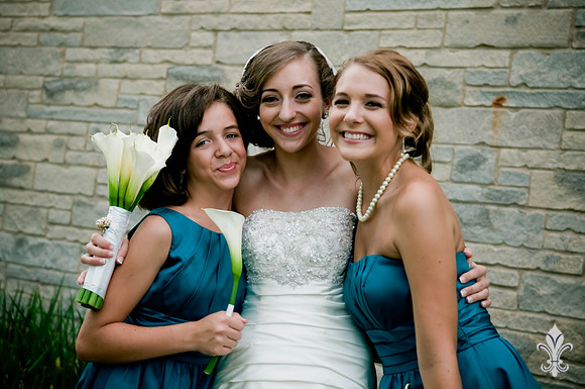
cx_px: 292
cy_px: 194
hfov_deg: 30.6
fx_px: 1071
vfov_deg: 20.6
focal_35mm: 66
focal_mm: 44
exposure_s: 1/1250
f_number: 2.8
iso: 200
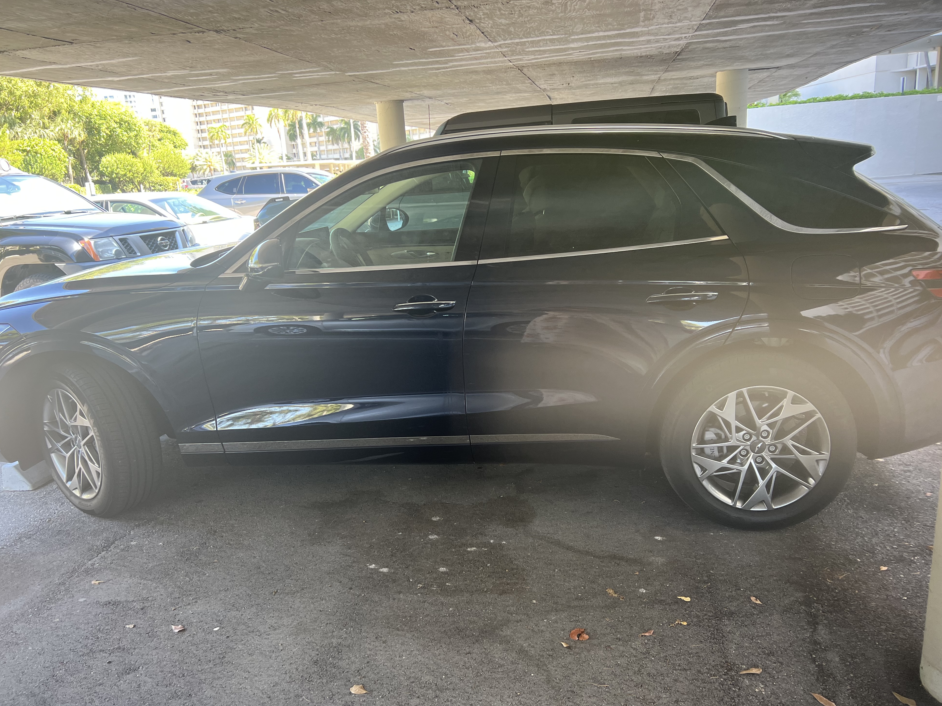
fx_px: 735
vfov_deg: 51.4
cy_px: 356
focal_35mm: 27
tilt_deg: -14.1
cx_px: 475
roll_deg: +4.3
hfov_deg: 65.3
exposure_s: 1/121
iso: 80
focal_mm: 5.7
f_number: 1.5
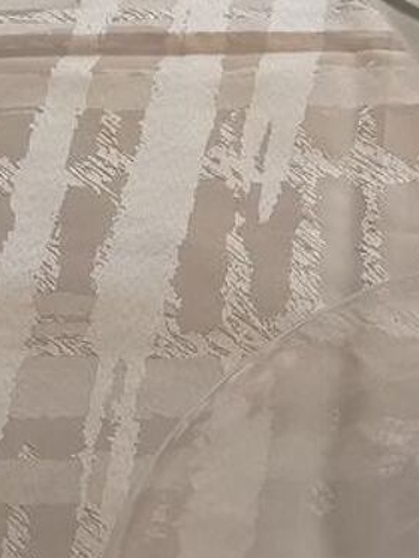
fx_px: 1500
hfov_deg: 14.9
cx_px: 611
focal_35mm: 93
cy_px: 447
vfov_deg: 20.8
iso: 40
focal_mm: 3.6
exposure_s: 1/50
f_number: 1.9
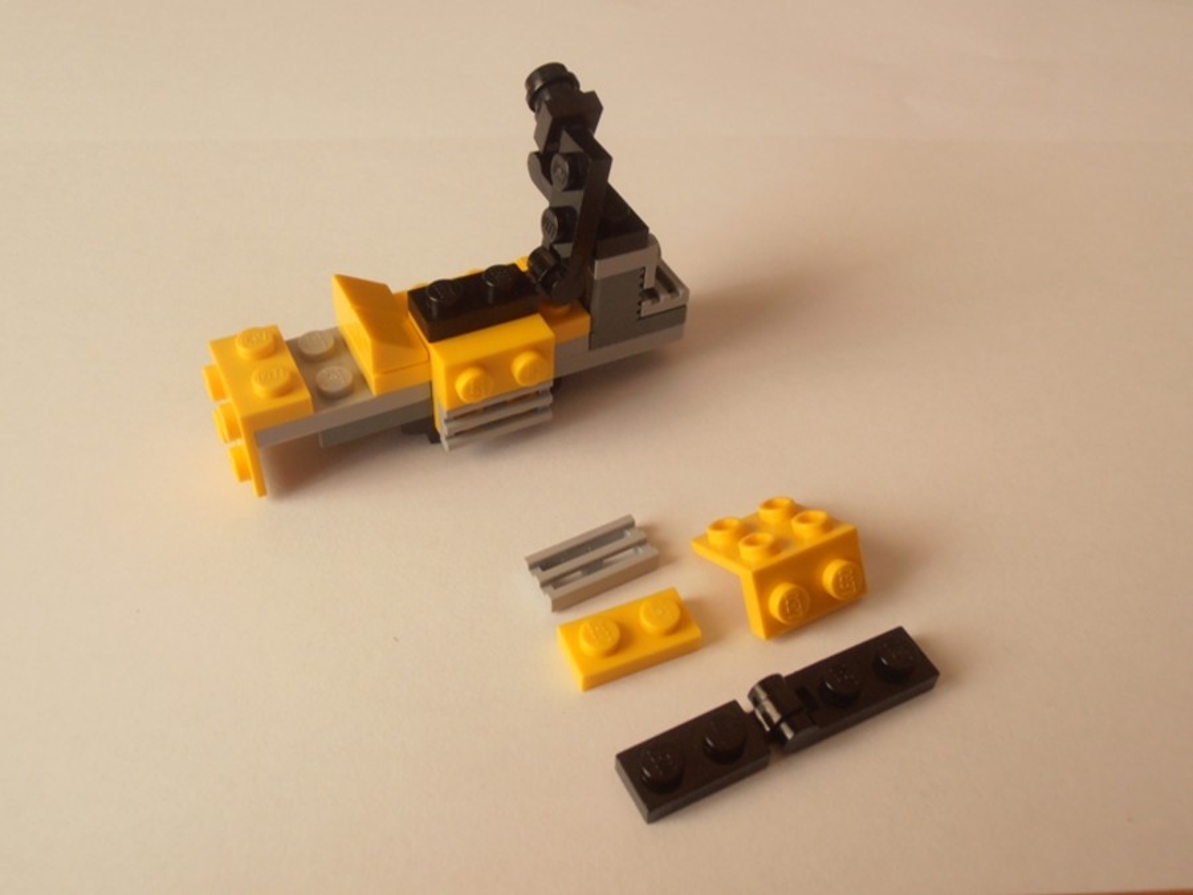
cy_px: 448
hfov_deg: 50.1
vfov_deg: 38.7
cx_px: 596
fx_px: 1275
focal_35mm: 37
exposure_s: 1/15
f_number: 3.9
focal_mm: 6.61
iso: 125
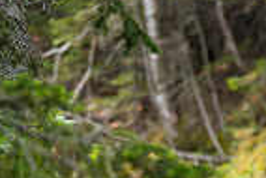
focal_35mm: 815
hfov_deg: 2.5
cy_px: 353
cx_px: 347
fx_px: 6028
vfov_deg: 1.7
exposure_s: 1/1600
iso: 400
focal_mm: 200
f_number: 4
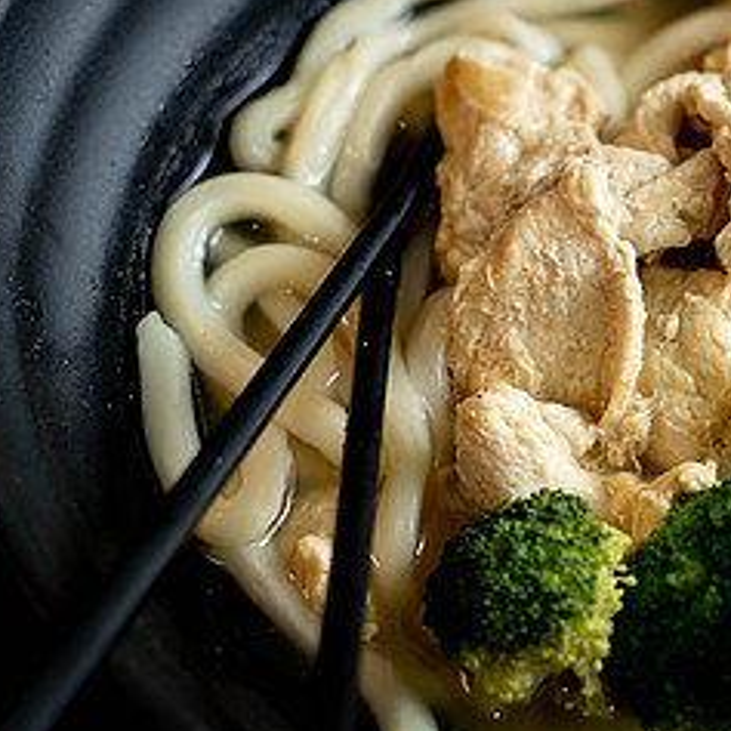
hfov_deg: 11.1
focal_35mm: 156
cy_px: 236
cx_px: 700
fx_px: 3727
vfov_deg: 11.2
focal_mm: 75
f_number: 4
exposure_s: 1/160
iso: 500
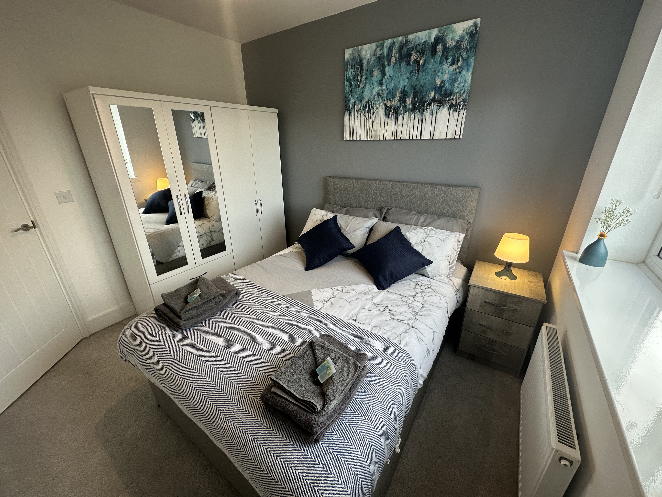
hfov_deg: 102.1
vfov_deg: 85.7
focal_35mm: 14
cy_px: 248
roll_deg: +0.1
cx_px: 331
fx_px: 268
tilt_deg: -22.6
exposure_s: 1/100
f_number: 2.2
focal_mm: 2.22
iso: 125
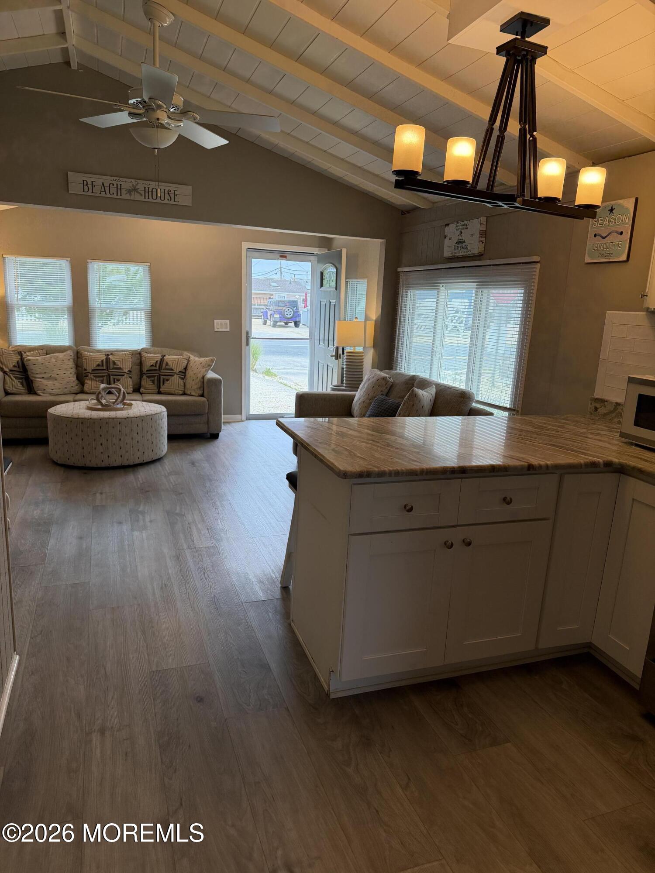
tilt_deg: -12.2
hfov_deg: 56.8
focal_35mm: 24
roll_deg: -3.0
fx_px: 606
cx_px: 328
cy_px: 436
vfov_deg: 71.6
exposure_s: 1/156
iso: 200
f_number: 1.78
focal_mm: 6.76
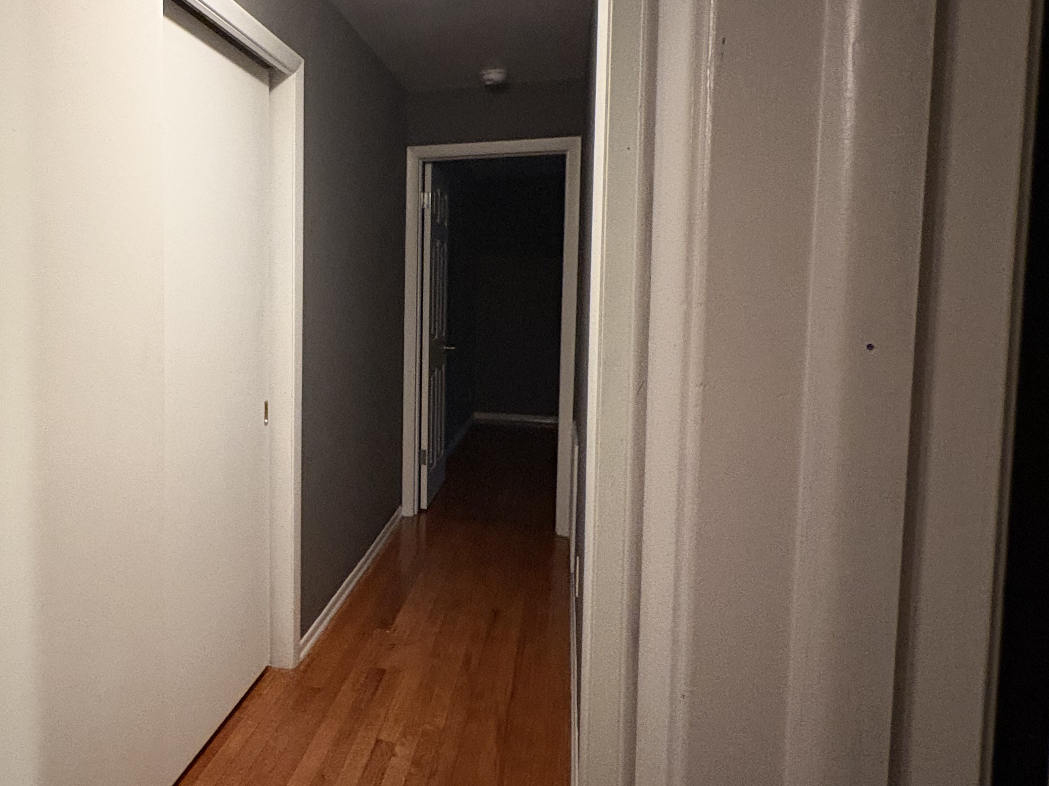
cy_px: 338
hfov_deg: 62.5
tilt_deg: -4.4
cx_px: 233
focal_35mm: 26
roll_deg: +0.4
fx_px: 788
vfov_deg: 52.9
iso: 640
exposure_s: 1/40
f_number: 2.2
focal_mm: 2.22
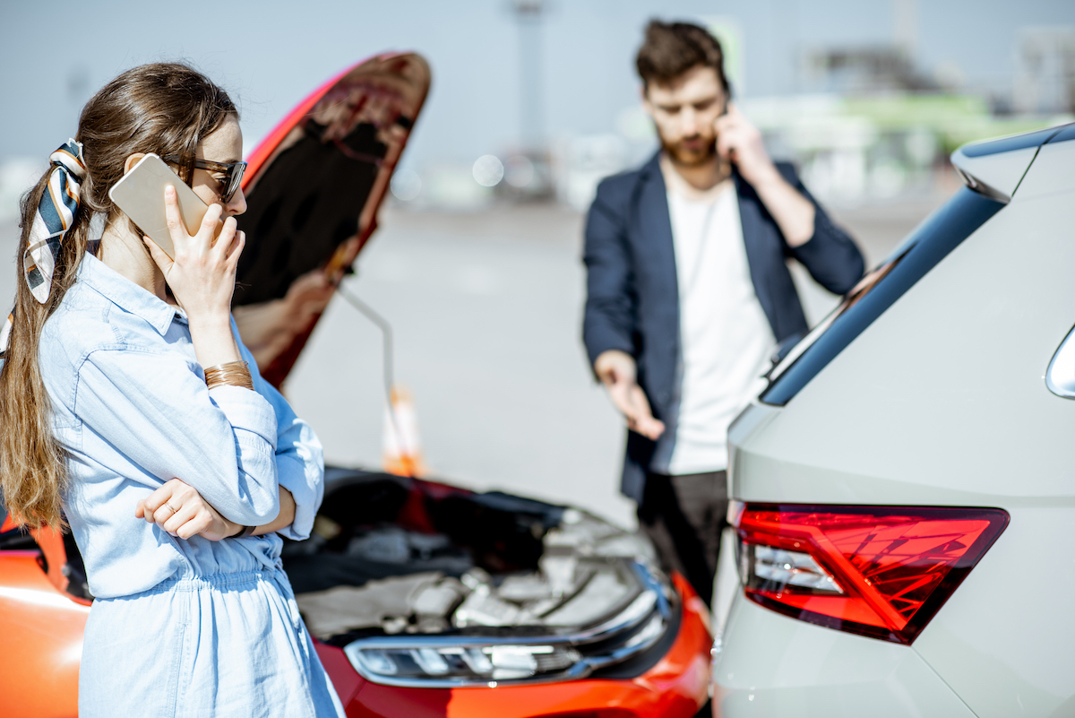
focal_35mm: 85
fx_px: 2539
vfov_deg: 16.1
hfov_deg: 23.9
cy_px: 359
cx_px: 538
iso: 100
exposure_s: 1/2000
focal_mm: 85
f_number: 2.2
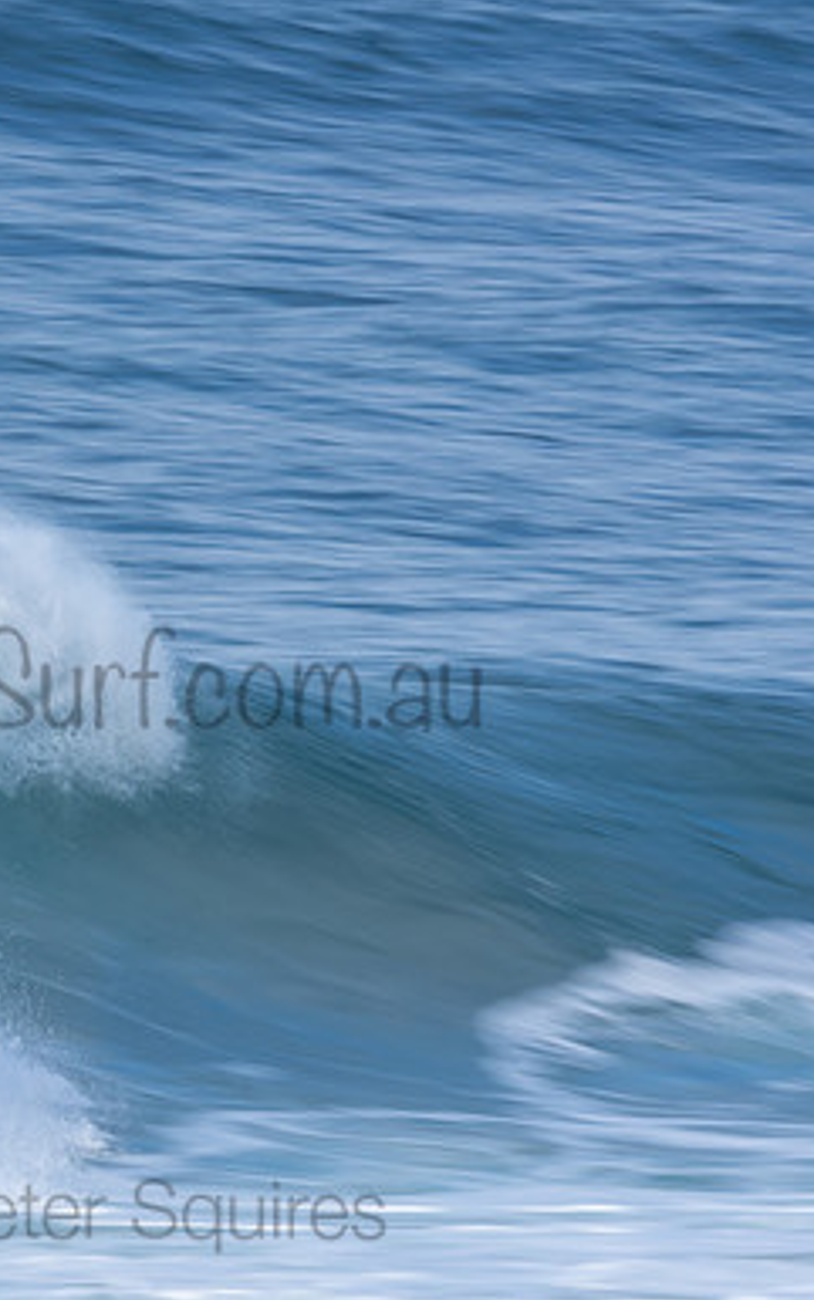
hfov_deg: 1.1
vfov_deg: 1.8
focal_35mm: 1152
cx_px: 125
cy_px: 650
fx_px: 40844
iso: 100
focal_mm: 500
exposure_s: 1/30
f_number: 22
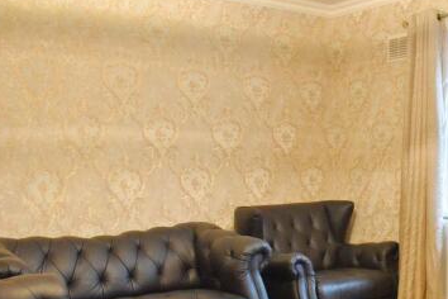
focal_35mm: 50
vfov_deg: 26.5
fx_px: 622
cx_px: 361
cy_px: 243
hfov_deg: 38.1
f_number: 5.6
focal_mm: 18
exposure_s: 1/20
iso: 1800
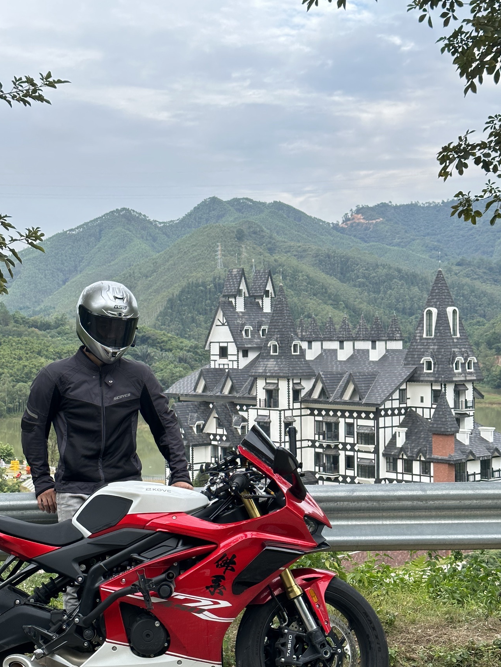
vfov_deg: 34.3
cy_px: 371
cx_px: 222
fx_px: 1080
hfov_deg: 26.1
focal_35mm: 56
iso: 64
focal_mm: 6.86
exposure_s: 1/584
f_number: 1.78
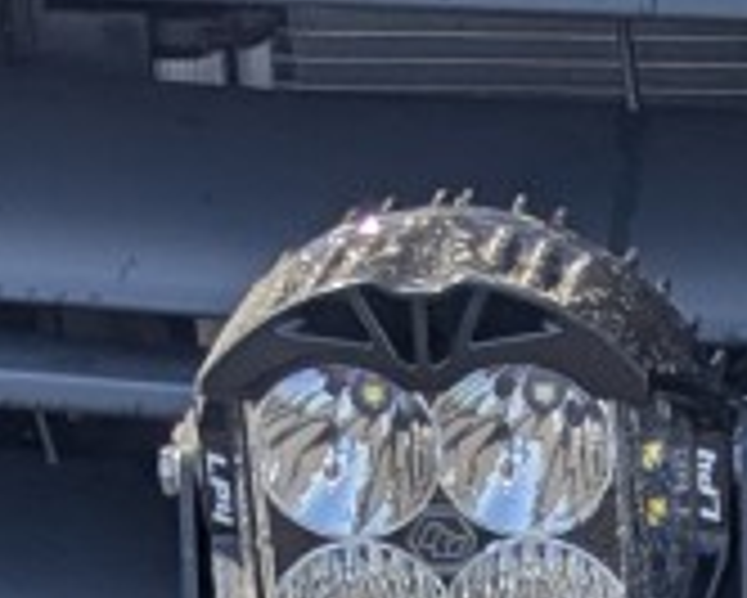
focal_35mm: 197
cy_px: 989
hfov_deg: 9.5
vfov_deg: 7.7
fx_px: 4358
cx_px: 1118
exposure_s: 1/1490
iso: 45
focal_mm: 6.81
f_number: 1.85
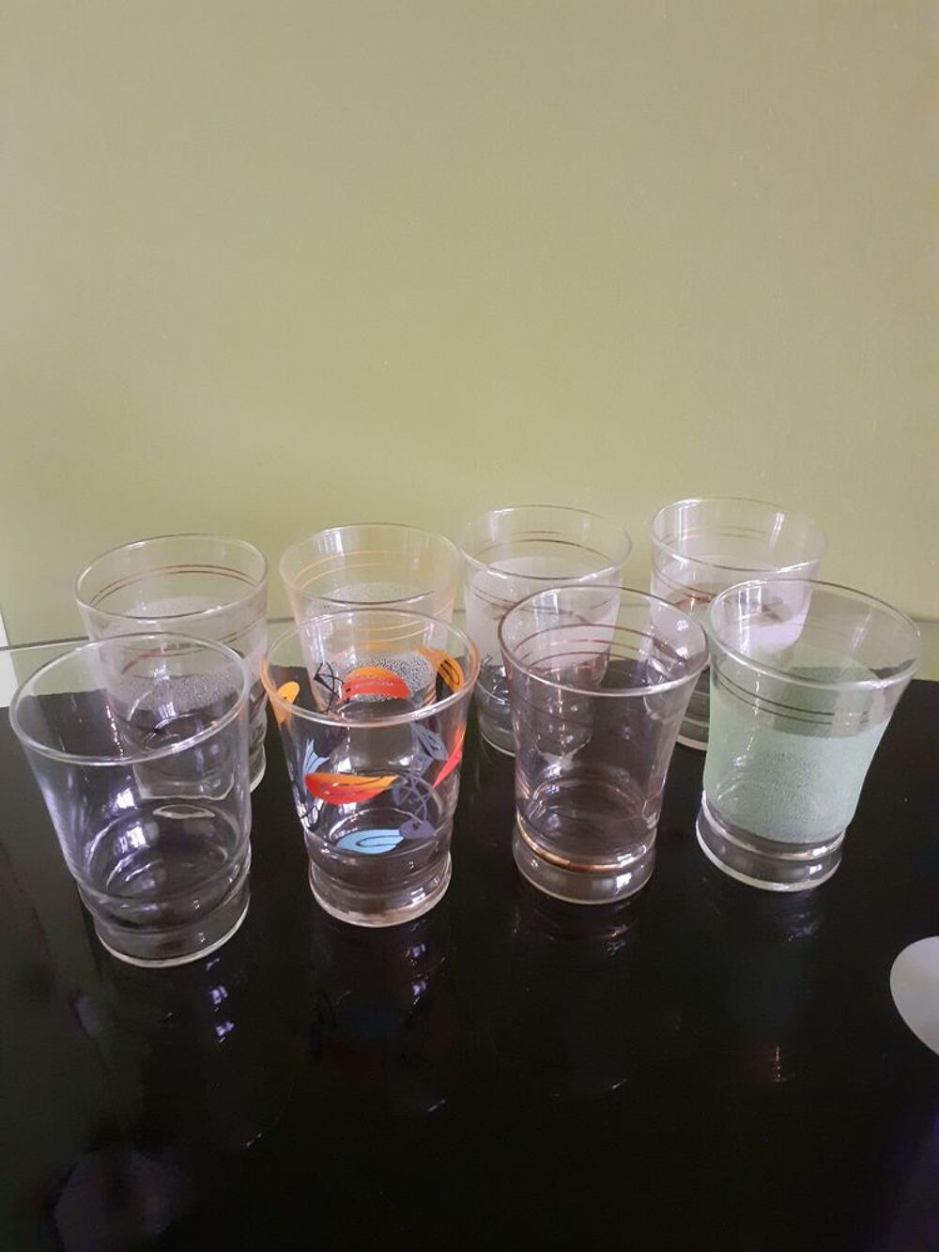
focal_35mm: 27
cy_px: 626
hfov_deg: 51.4
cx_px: 470
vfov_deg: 65.3
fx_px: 976
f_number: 1.9
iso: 500
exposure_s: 1/25
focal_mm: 3.6
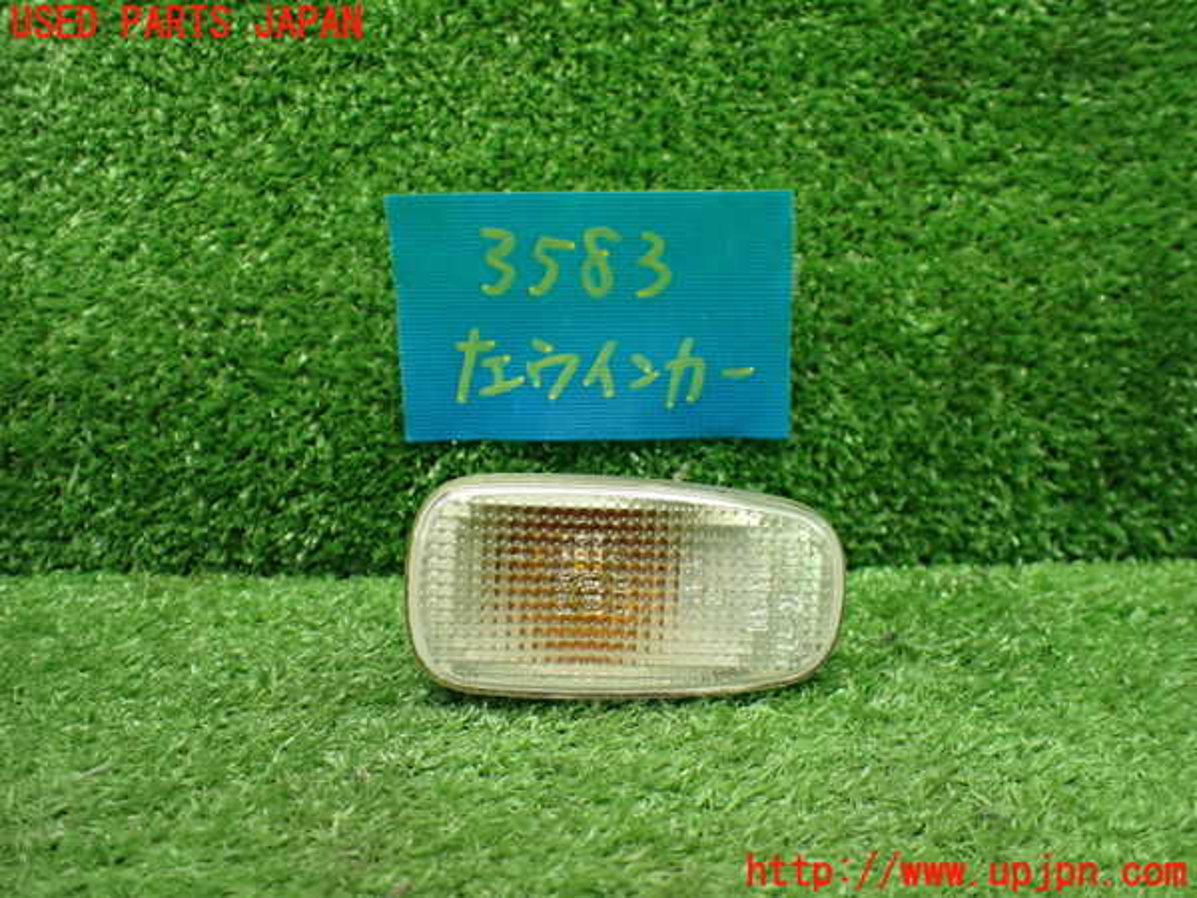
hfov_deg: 60.0
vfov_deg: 46.8
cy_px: 449
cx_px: 598
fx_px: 1037
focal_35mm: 30
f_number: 2.3
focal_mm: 5.4
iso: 800
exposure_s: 1/125
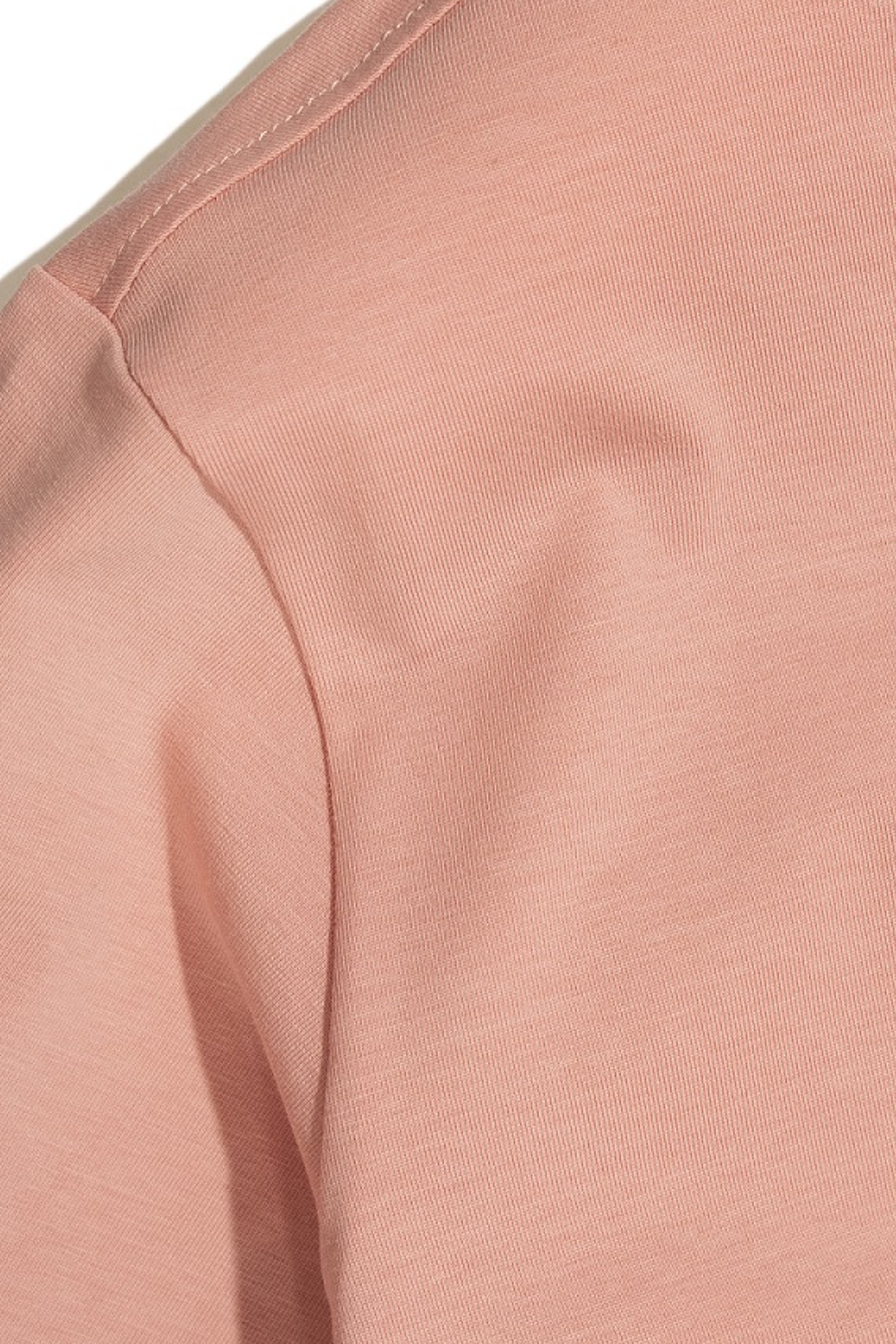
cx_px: 887
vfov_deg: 24.4
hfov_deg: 16.1
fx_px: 3097
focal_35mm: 83
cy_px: 791
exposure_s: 1/125
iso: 500
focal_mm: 35
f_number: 5
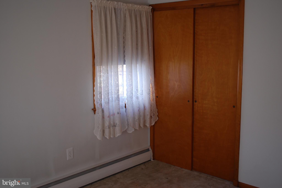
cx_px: 141
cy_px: 94
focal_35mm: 39
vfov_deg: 34.3
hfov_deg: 49.5
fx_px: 306
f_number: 4.5
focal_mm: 26
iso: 200
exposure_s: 1/50
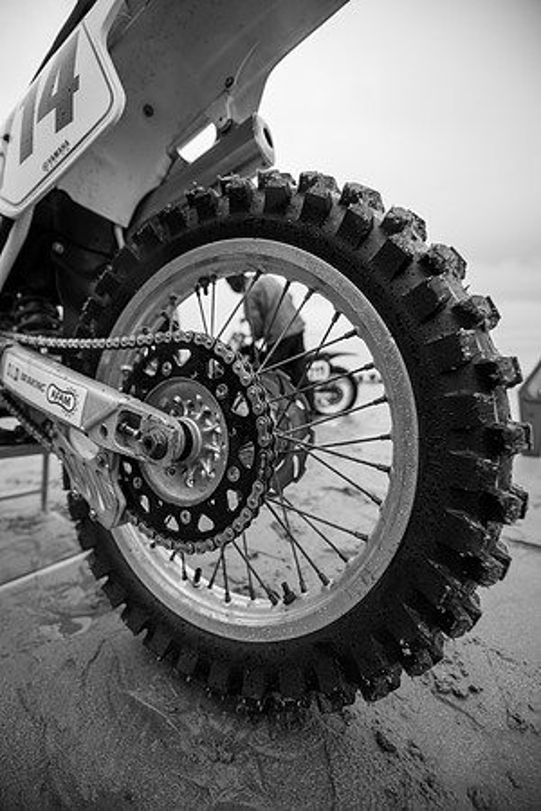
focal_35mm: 14
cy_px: 406
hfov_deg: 81.2
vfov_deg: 104.3
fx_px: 316
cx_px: 270
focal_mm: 14
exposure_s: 1/320
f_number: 2.8
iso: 100
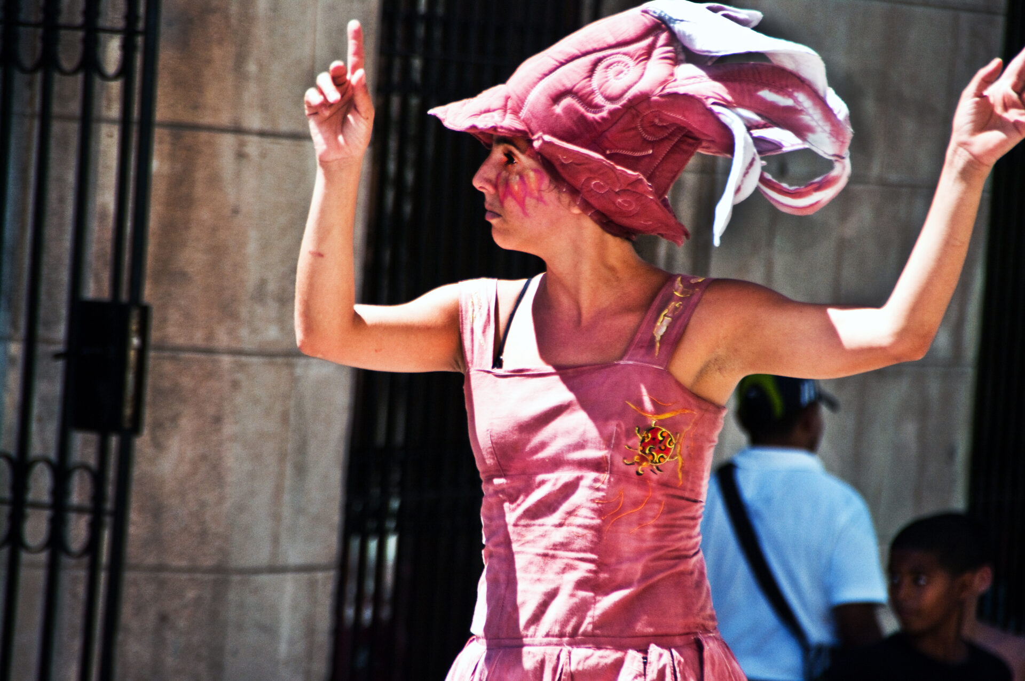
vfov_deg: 4.2
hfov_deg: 6.3
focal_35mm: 330
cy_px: 340
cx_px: 512
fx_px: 9386
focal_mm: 220
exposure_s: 1/1000
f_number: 6.7
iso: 800
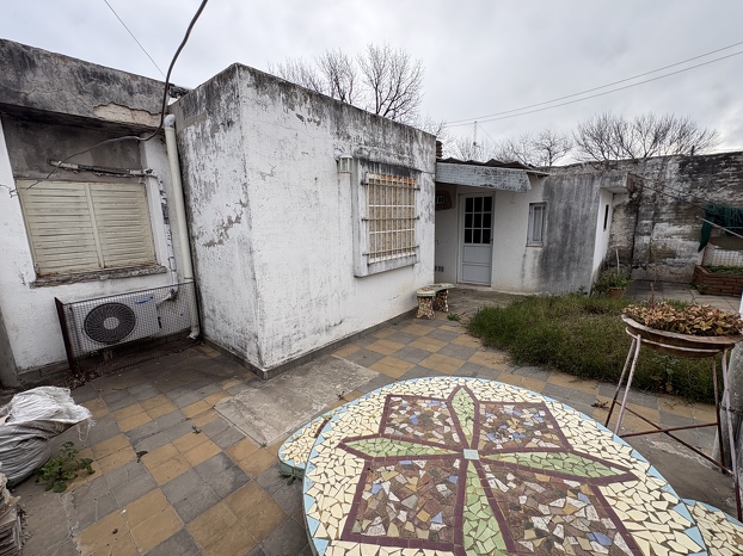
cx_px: 368
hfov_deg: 98.2
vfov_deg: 81.7
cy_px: 277
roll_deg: +1.7
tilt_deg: -11.4
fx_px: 322
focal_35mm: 15
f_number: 2.2
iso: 40
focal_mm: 2.22
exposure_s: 1/340
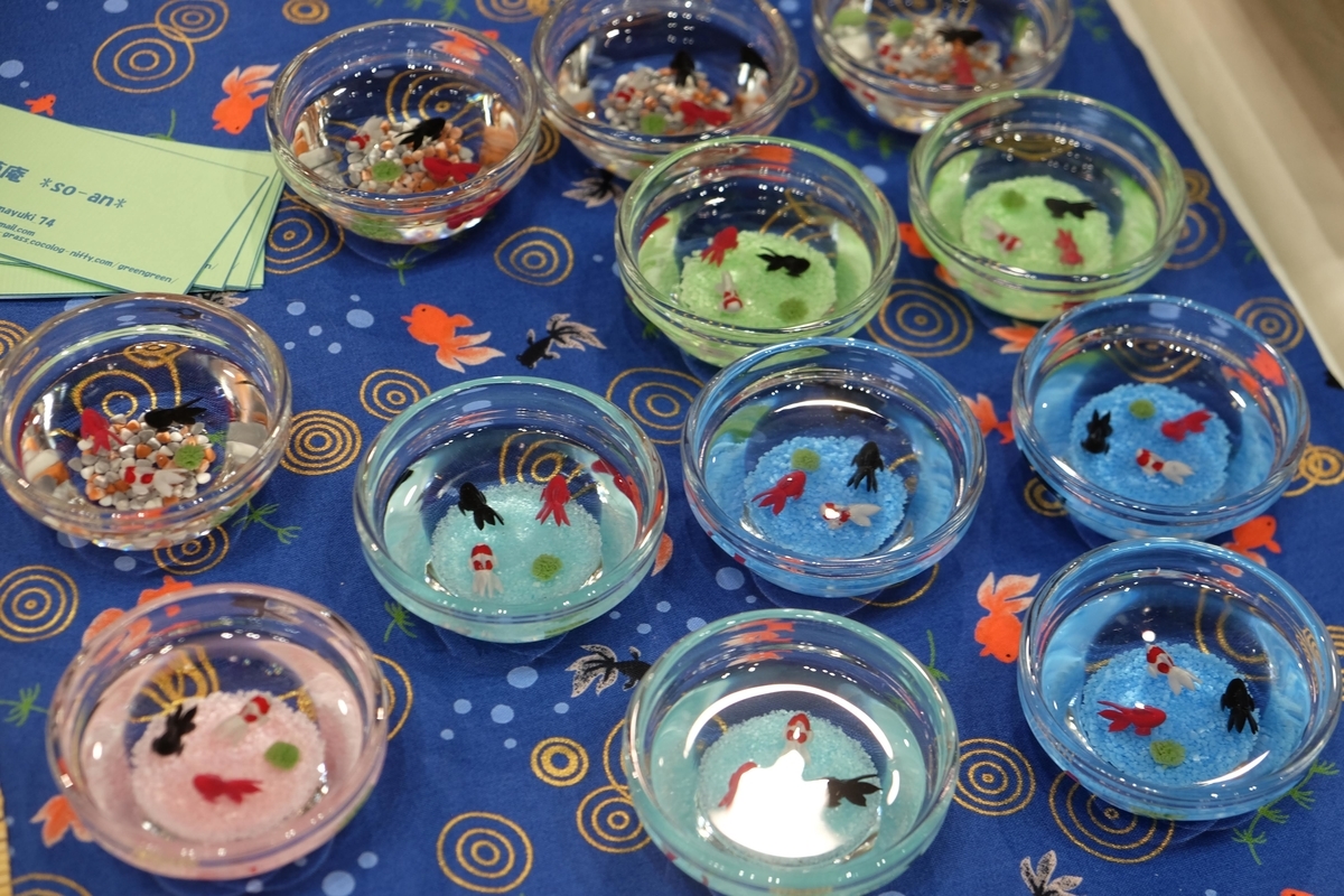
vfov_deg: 20.3
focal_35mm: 67
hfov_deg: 30.1
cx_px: 672
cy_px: 448
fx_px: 2501
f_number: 4
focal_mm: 44.4
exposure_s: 1/60
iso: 640
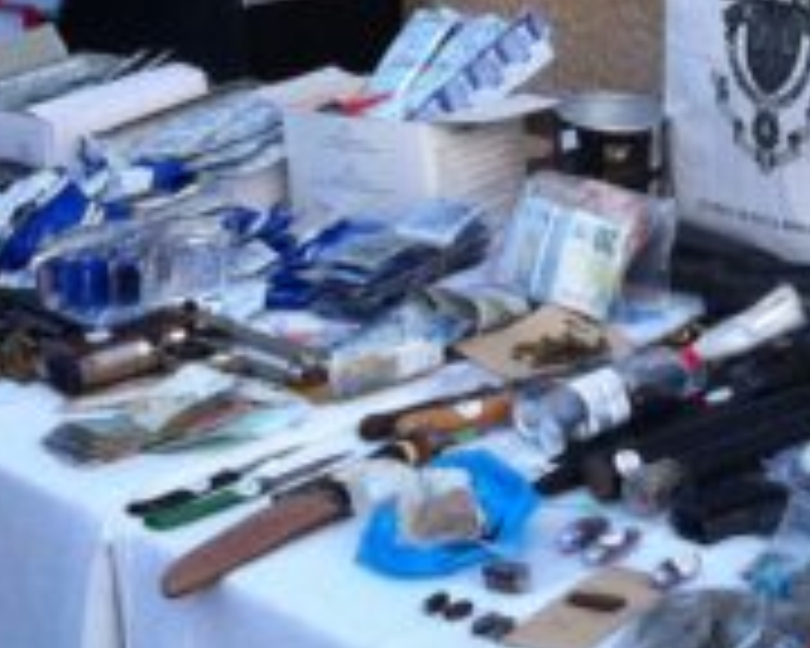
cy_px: -414
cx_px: 1040
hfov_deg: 13.1
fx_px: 3404
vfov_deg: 10.4
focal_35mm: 142
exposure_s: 1/165
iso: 80
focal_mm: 3.85
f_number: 2.8
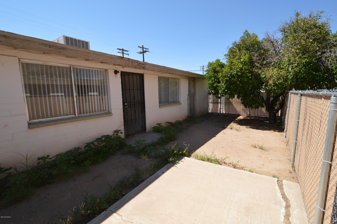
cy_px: 112
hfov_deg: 100.4
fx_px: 140
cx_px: 168
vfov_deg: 77.2
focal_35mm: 15
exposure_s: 1/200
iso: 100
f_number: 7.1
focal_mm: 10
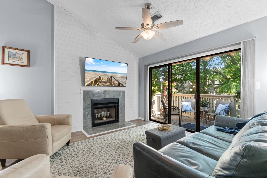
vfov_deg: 77.3
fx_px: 111
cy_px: 89
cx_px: 134
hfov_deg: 100.4
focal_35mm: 15
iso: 100
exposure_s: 1/5
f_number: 4.5
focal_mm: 10
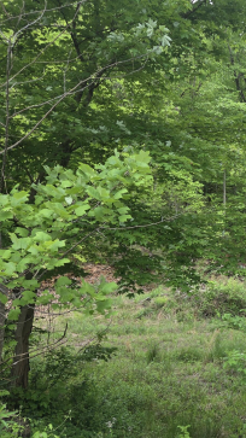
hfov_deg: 23.8
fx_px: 534
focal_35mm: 46
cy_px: 234
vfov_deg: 44.6
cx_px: 291
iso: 80
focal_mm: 5.4
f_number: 1.8
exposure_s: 1/736
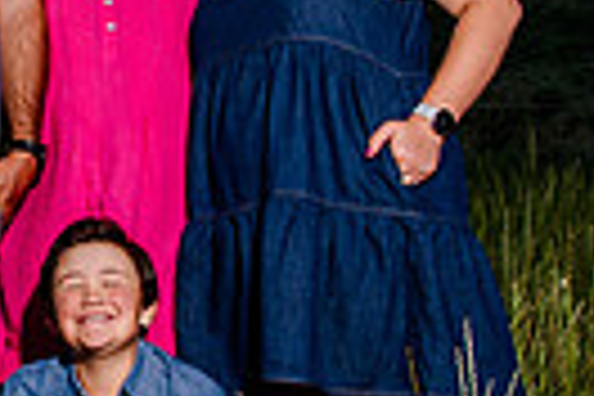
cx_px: -162
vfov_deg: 12.1
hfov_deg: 17.1
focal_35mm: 113
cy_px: 223
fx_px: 1864
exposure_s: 1/320
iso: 200
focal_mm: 24
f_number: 11
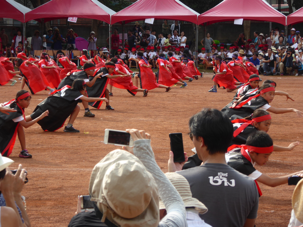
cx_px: 152
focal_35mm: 168
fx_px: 1471
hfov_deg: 11.8
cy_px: 114
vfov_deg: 8.8
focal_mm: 27.1
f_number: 5.4
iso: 100
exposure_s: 1/250
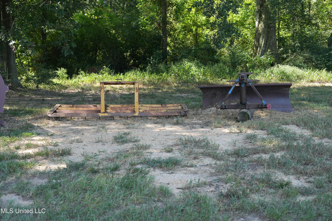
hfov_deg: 38.2
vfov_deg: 26.0
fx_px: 480
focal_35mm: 52
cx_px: 166
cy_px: 110
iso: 400
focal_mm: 52
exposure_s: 1/200
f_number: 5
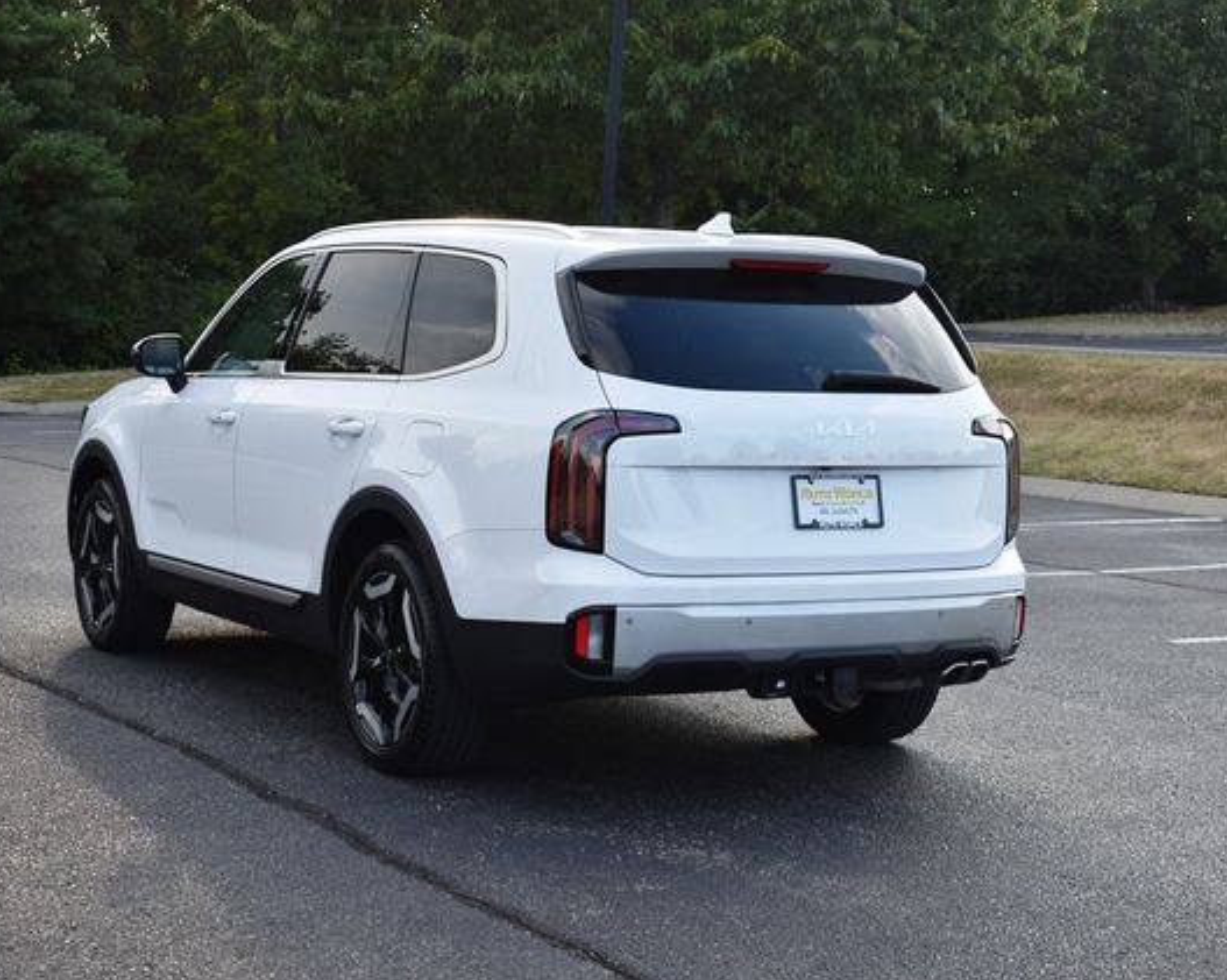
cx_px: 603
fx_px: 2359
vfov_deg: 23.5
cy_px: 495
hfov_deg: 29.2
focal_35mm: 65
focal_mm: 38
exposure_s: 1/250
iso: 200
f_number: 5.6
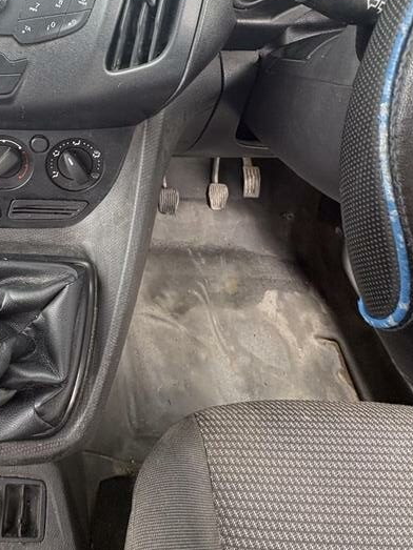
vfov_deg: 67.0
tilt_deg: -48.5
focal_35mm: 24
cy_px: 136
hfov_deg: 52.2
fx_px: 382
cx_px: 68
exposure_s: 1/87
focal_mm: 2.22
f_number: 2.2
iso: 200
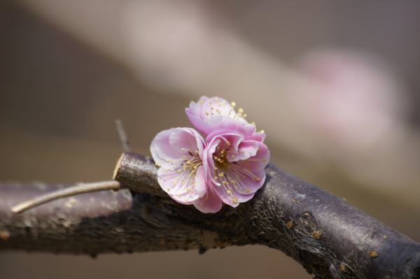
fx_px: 4022
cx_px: 210
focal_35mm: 345
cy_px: 140
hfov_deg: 6.0
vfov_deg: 4.0
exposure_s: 1/640
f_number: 5.6
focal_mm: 230
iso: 200
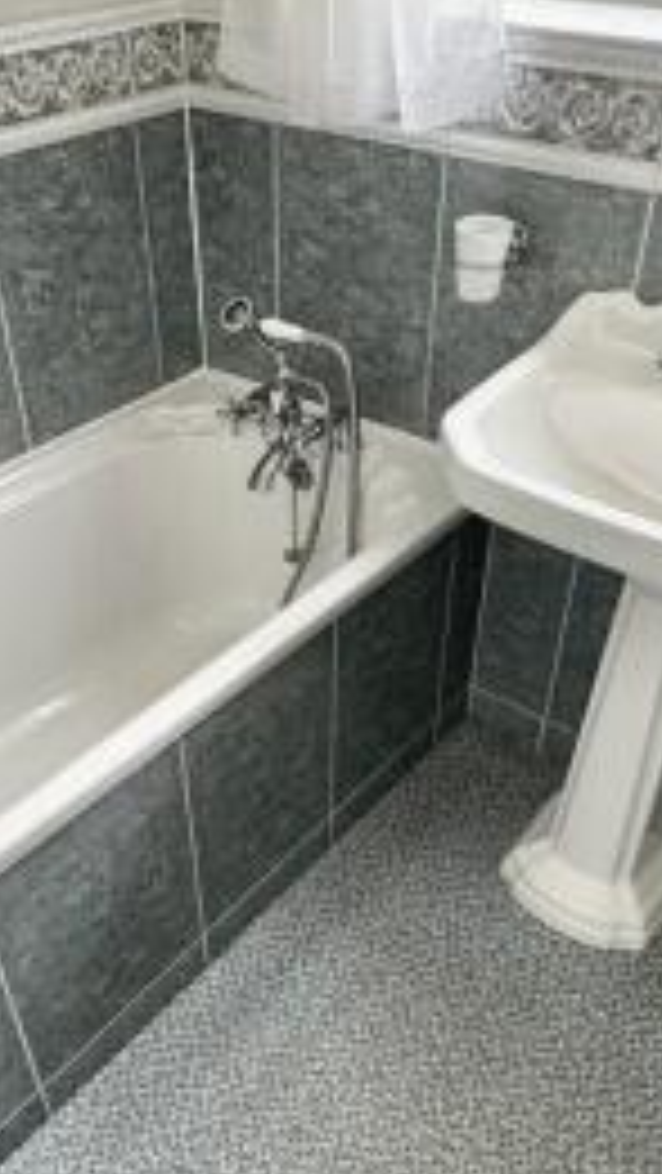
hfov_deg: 34.7
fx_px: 1060
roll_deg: +0.4
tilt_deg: -41.6
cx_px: 299
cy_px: 717
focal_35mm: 34
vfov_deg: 57.5
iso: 160
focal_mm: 2.22
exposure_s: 1/99
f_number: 2.2
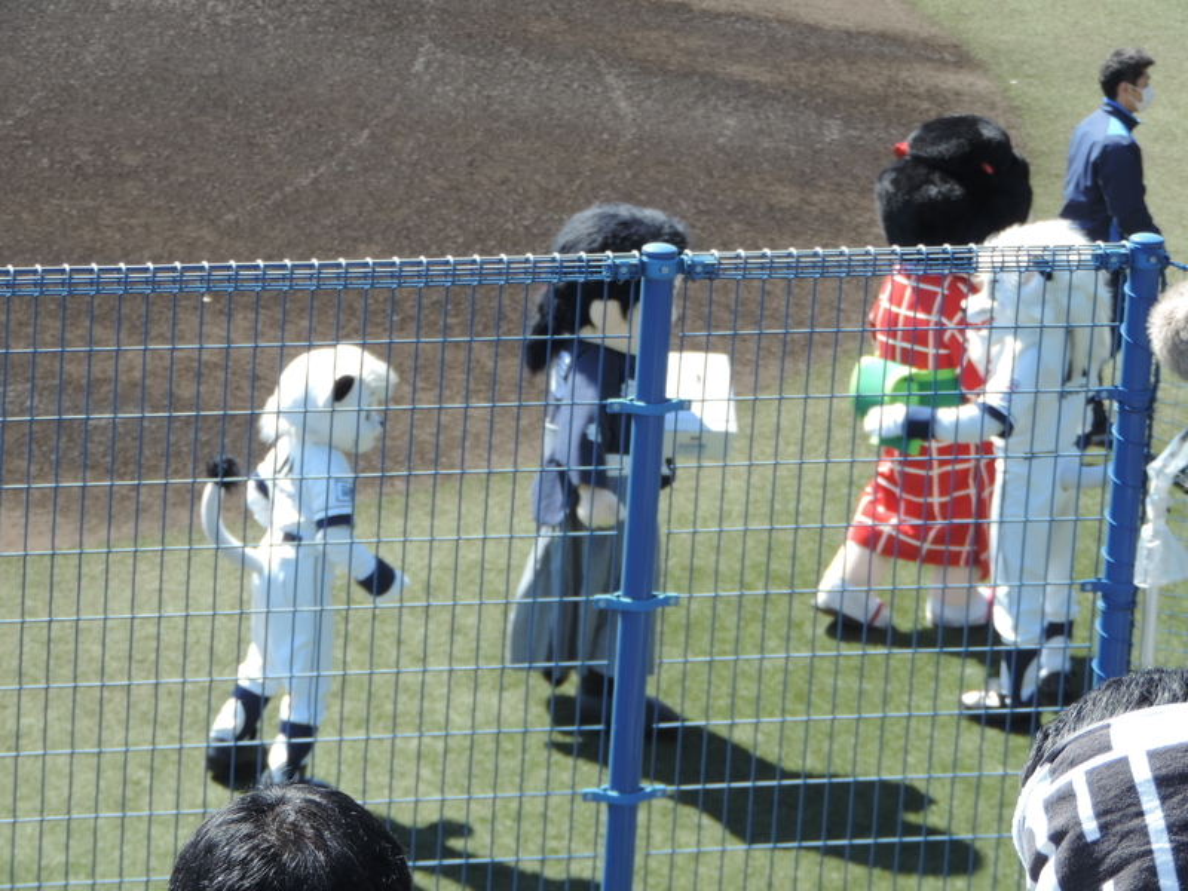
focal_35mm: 185
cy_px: 446
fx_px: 6349
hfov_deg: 10.7
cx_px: 594
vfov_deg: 8.0
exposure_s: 1/160
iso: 80
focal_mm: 33
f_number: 4.6
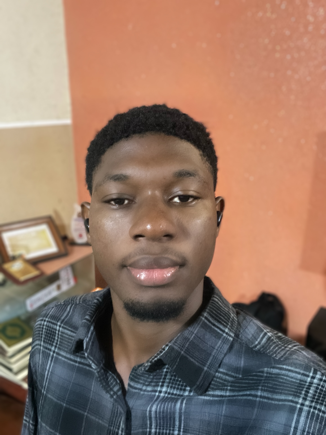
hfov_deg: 46.8
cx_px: 163
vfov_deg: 60.0
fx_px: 377
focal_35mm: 30
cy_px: 218
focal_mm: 2.71
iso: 1600
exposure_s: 1/15
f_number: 2.2
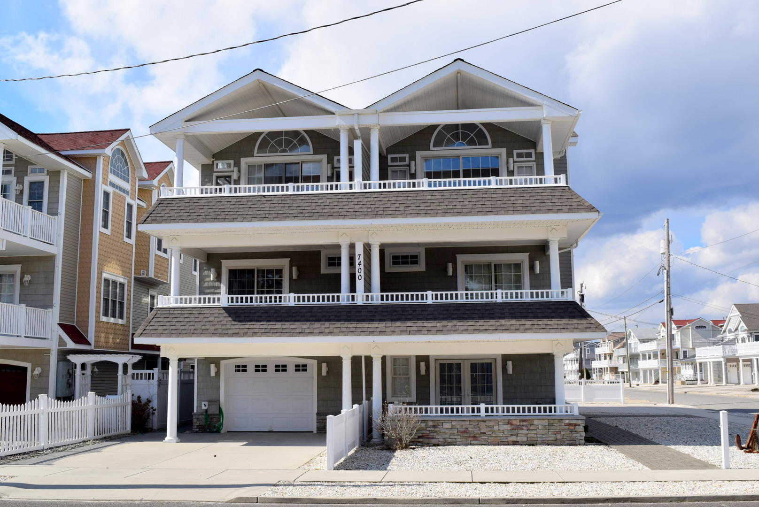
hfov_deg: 53.1
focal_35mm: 36
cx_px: 380
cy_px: 254
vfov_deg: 36.9
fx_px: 760
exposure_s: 1/500
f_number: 11
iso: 200
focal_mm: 24
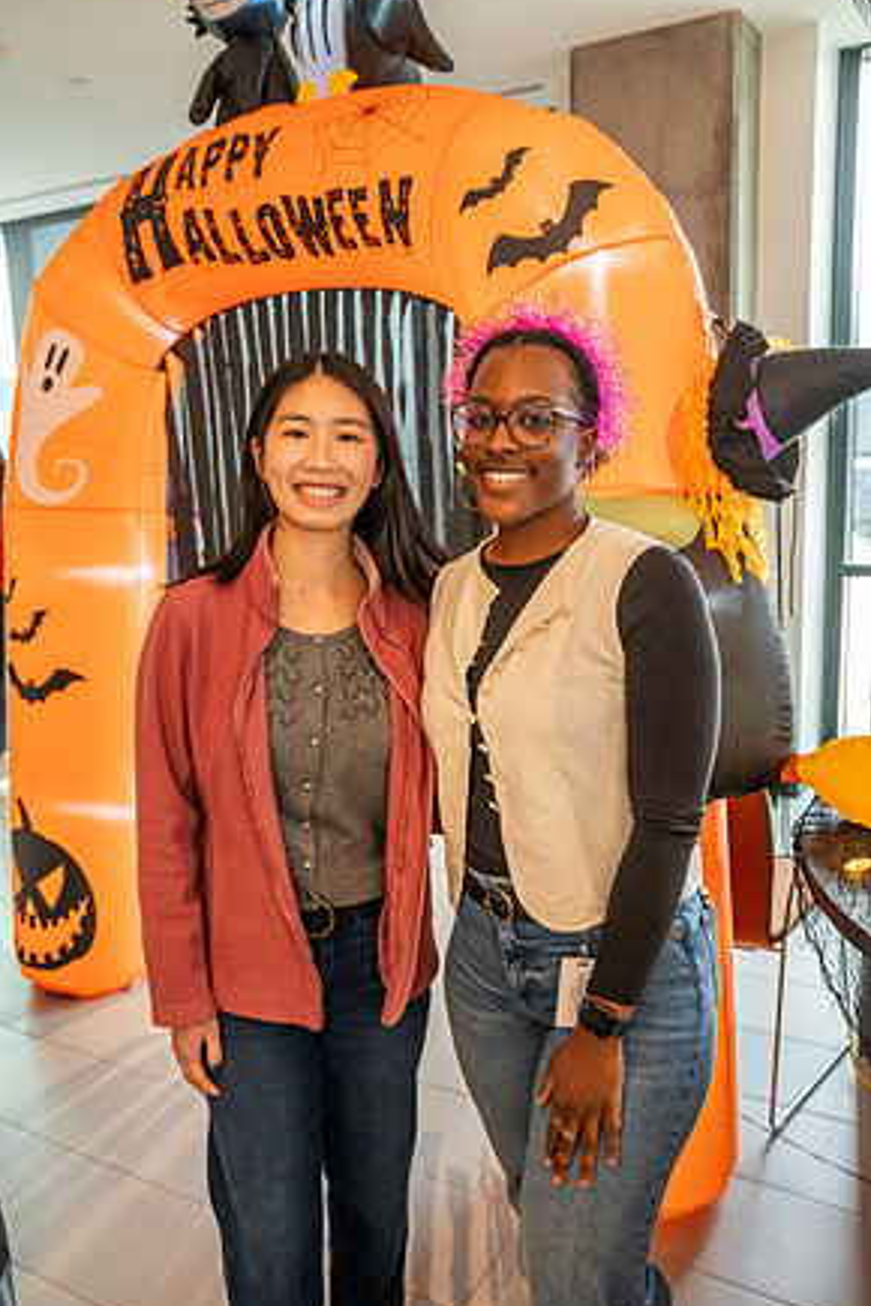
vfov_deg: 61.9
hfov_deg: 43.6
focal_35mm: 30
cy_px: 655
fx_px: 1089
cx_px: 423
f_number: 4
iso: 3200
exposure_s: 1/160
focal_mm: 29
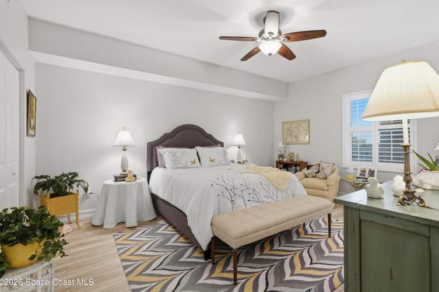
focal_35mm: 17
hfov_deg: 93.2
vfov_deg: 70.3
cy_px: 140
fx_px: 207
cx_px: 230
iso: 3200
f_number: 8
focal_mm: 16
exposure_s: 1/1600
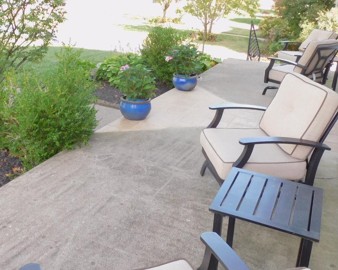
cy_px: 86
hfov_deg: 46.7
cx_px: 142
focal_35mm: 39
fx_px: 390
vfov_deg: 37.7
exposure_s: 1/80
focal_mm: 4.3
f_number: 3.3
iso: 125
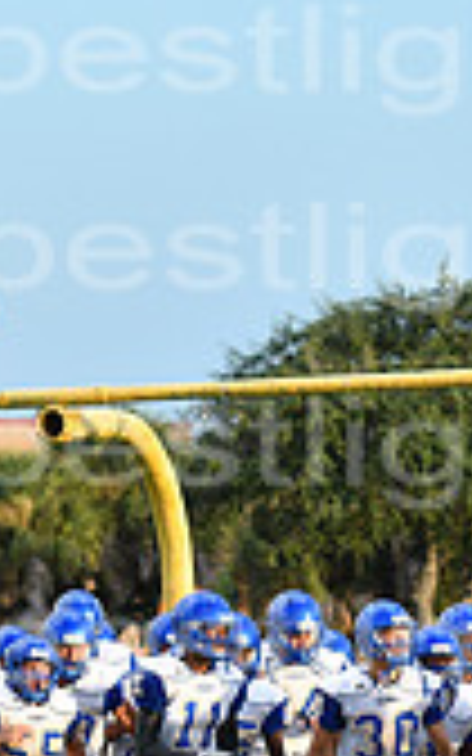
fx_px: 11979
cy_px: 749
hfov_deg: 2.3
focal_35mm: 582
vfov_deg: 3.6
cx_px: 571
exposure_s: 1/1250
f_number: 4
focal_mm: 110
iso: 400
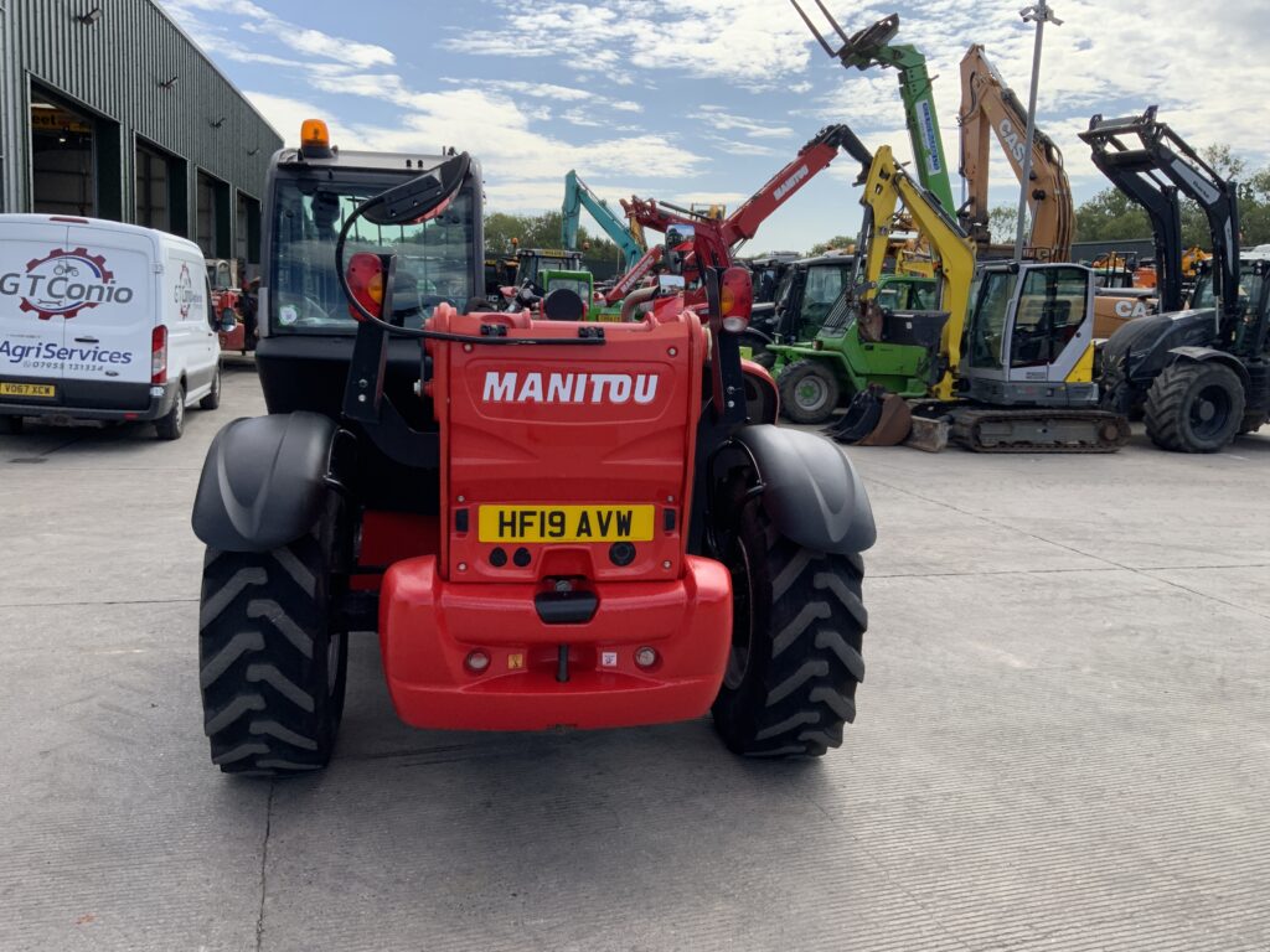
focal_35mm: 29
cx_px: 635
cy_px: 476
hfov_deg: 61.7
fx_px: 1064
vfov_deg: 48.2
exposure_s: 1/1055
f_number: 1.8
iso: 16
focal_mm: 3
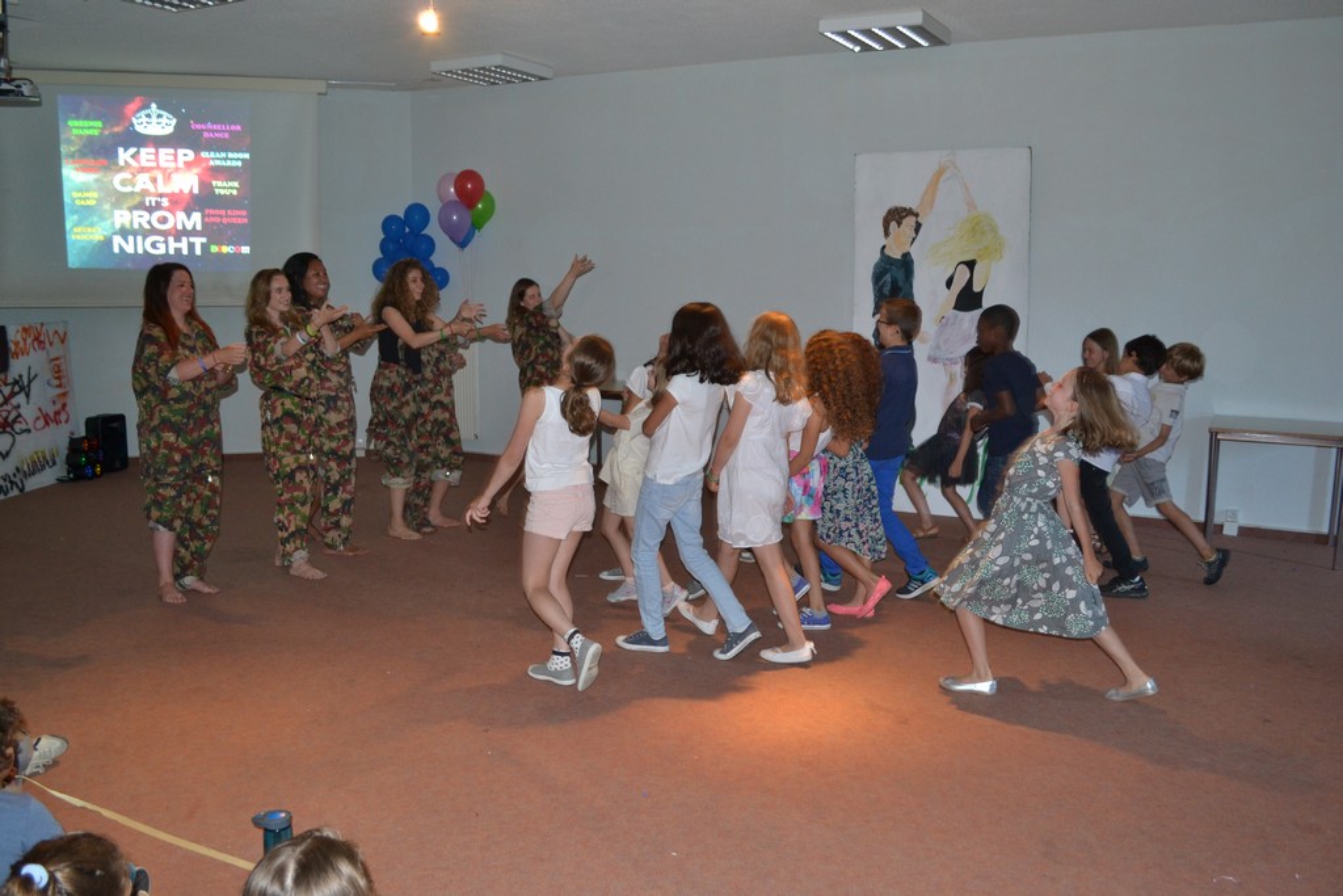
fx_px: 1119
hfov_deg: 61.9
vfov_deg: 43.6
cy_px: 448
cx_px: 672
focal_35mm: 30
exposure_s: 1/30
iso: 800
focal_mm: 20
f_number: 3.8
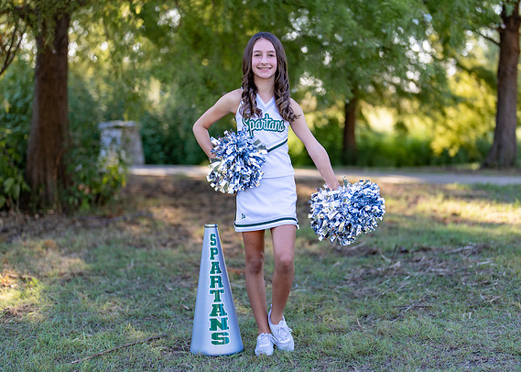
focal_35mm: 61
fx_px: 902
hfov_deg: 32.2
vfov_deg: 23.3
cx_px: 270
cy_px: 200
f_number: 1.2
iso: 100
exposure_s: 1/1250
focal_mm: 50
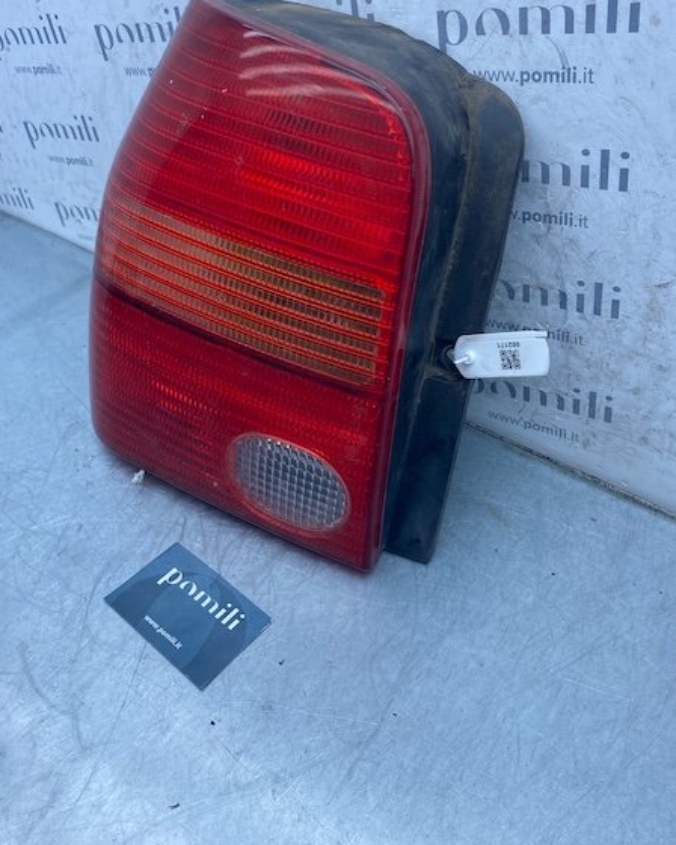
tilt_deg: -43.8
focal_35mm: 29
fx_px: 725
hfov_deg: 50.0
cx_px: 352
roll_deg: +1.3
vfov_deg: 60.4
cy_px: 395
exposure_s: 1/678
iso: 32
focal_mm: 4.25
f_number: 1.8
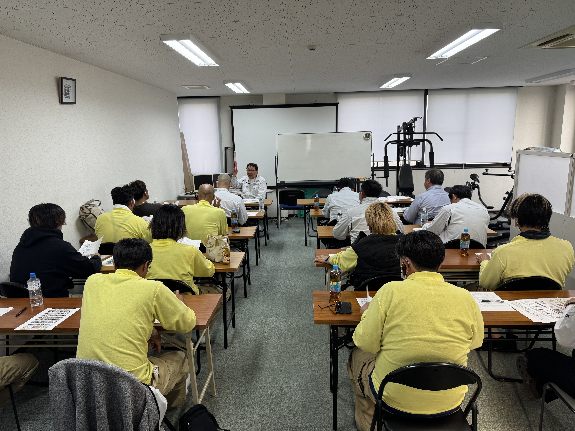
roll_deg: +1.3
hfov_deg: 71.6
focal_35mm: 24
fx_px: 399
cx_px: 288
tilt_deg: -10.9
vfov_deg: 56.8
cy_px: 216
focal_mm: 6.76
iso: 80
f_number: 1.78
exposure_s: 1/120
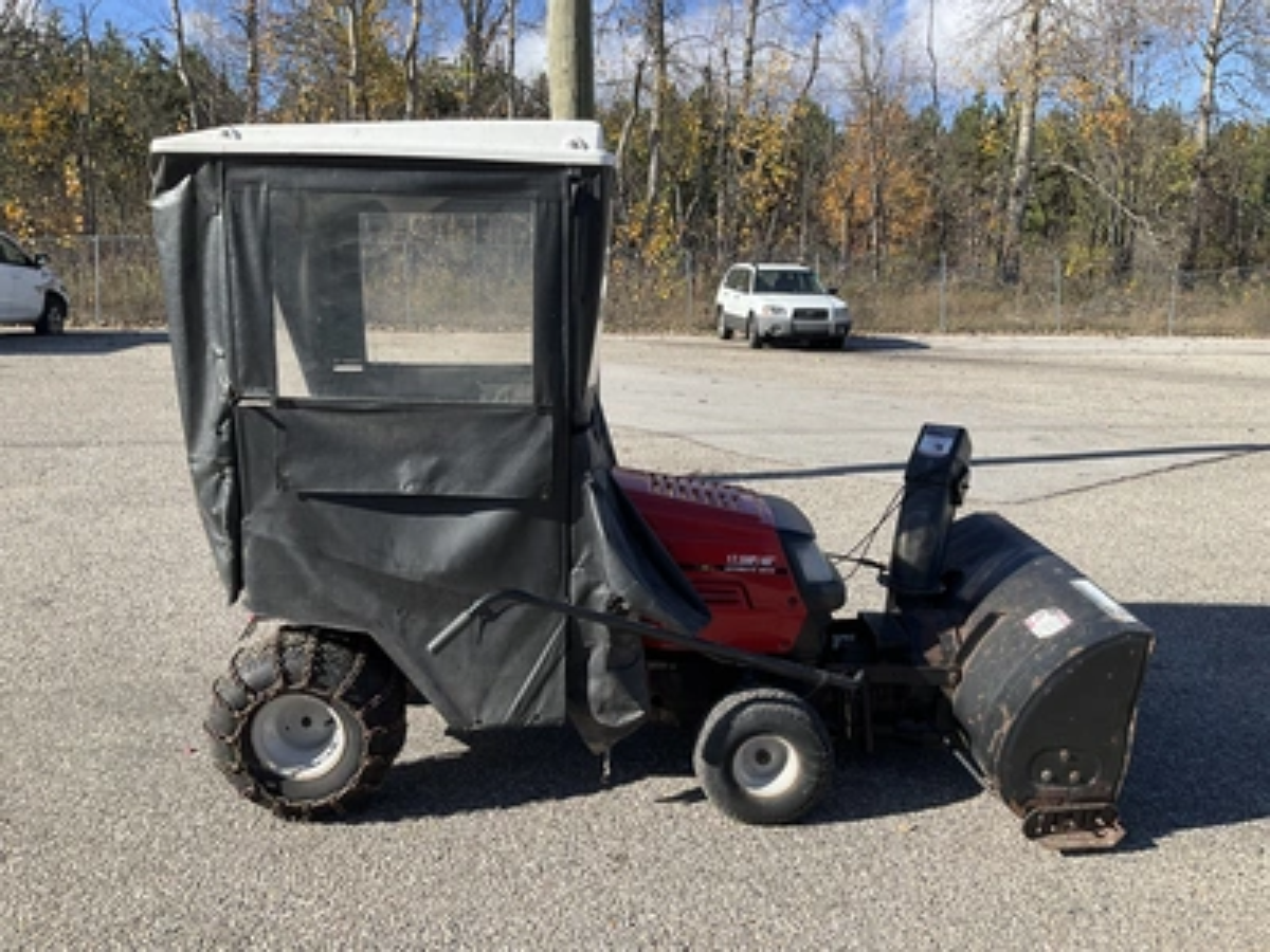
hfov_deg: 61.7
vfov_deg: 48.2
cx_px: 635
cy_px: 476
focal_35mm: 29
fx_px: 1064
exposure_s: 1/1279
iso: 25
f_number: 1.8
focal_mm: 3
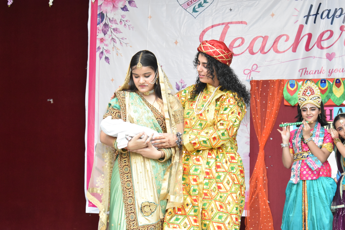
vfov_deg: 16.6
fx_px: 791
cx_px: 172
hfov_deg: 24.6
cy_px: 115
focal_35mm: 82
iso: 3200
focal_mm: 55
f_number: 5.6
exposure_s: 1/250
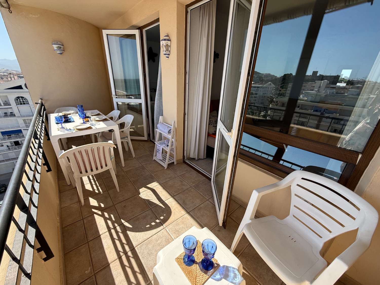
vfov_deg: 85.7
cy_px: 142
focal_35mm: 14
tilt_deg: -23.0
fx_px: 154
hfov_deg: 102.1
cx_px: 190
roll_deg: -1.9
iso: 64
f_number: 2.2
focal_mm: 2.22
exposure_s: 1/914
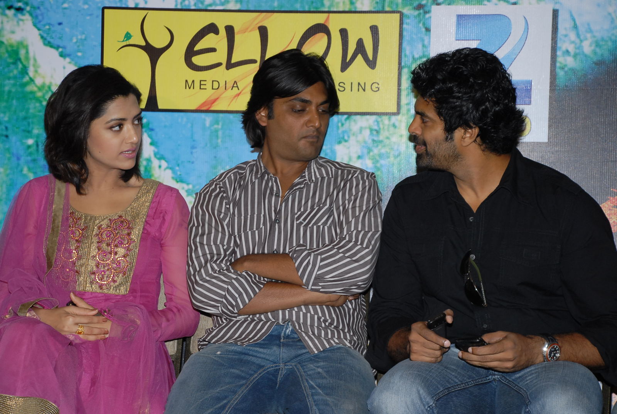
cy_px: 207
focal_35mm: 112
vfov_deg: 12.2
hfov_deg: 18.1
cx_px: 308
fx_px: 1932
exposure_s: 1/125
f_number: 5.6
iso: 400
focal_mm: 75
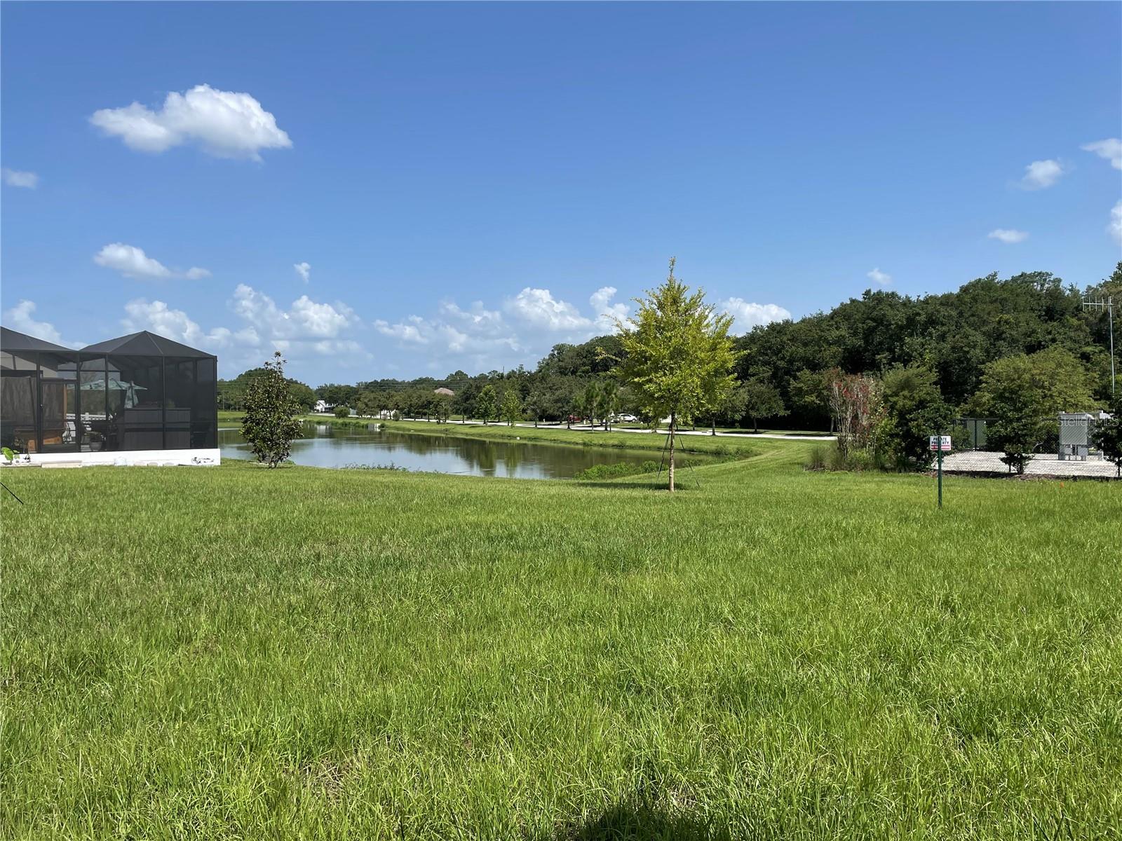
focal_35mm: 26
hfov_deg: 67.3
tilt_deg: -0.6
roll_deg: +0.5
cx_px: 561
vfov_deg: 53.1
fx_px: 843
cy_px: 420
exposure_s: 1/4132
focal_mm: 4.2
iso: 32
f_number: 1.6
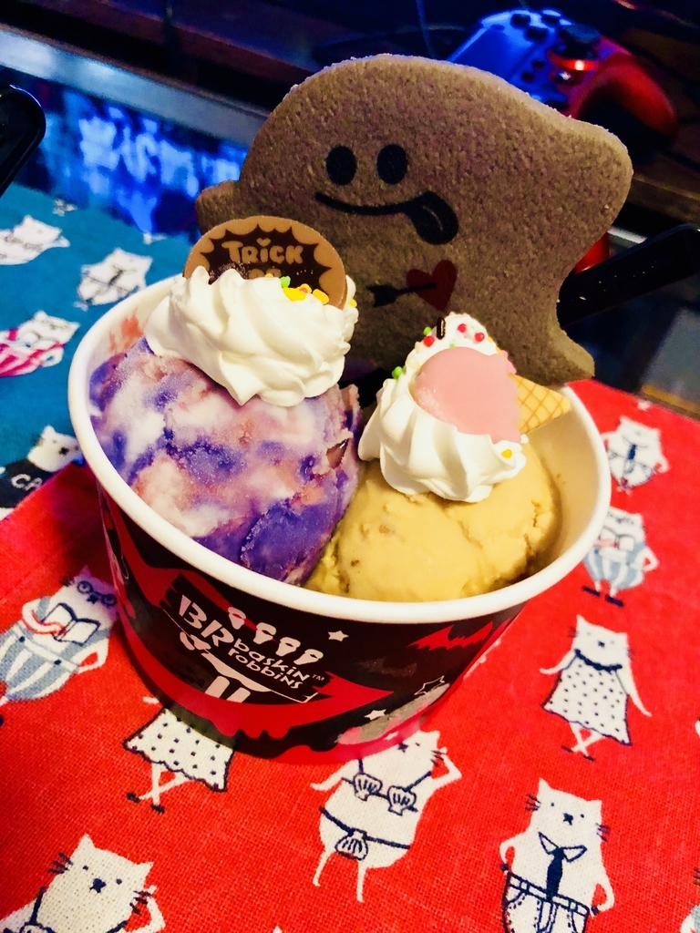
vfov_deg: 63.4
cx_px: 350
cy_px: 466
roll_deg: -15.6
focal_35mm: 28
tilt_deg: -40.1
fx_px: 755
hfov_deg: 49.7
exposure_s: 1/4
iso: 100
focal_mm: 4
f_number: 1.8
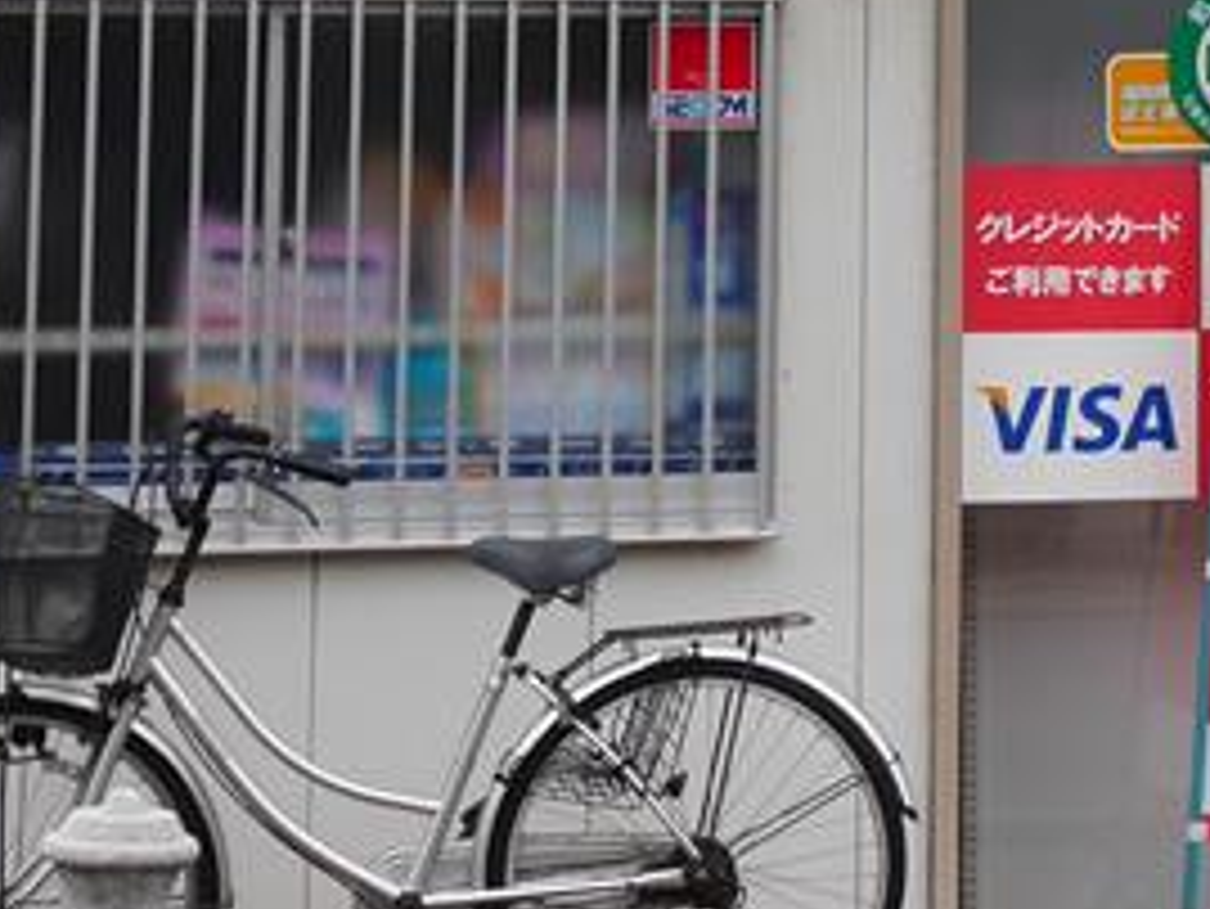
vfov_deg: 10.5
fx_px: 4791
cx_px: 1444
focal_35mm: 137
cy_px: -423
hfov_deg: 14.0
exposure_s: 1/320
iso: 200
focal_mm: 18
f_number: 7.1
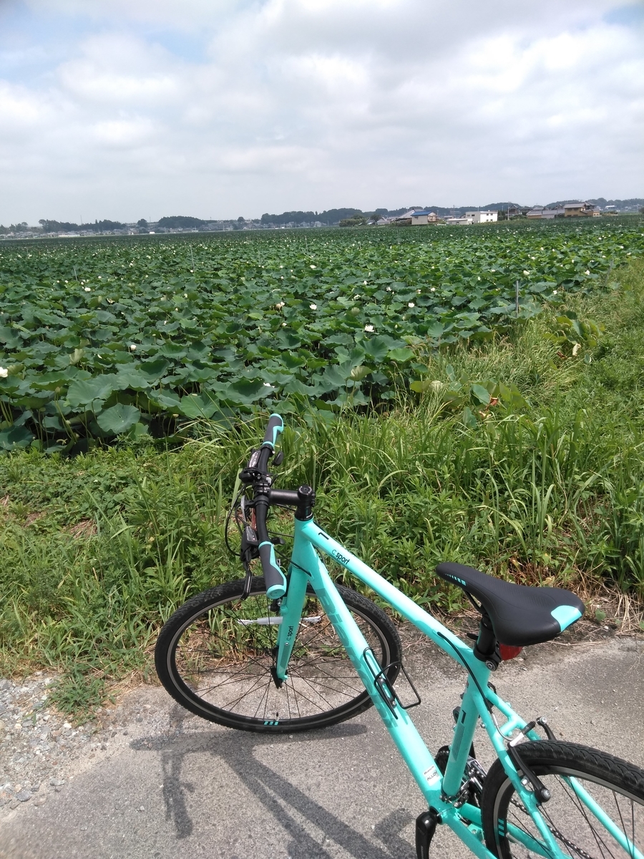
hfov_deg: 53.1
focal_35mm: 26
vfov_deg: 67.3
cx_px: 322
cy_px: 430
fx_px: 645
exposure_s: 1/855
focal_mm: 3.46
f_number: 2.2
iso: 38
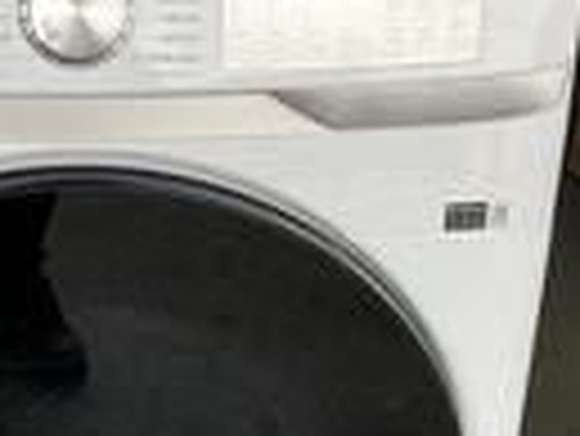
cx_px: 135
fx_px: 1509
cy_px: 306
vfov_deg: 16.4
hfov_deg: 21.5
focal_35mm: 90
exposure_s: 1/391
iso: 25
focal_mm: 3
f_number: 1.8
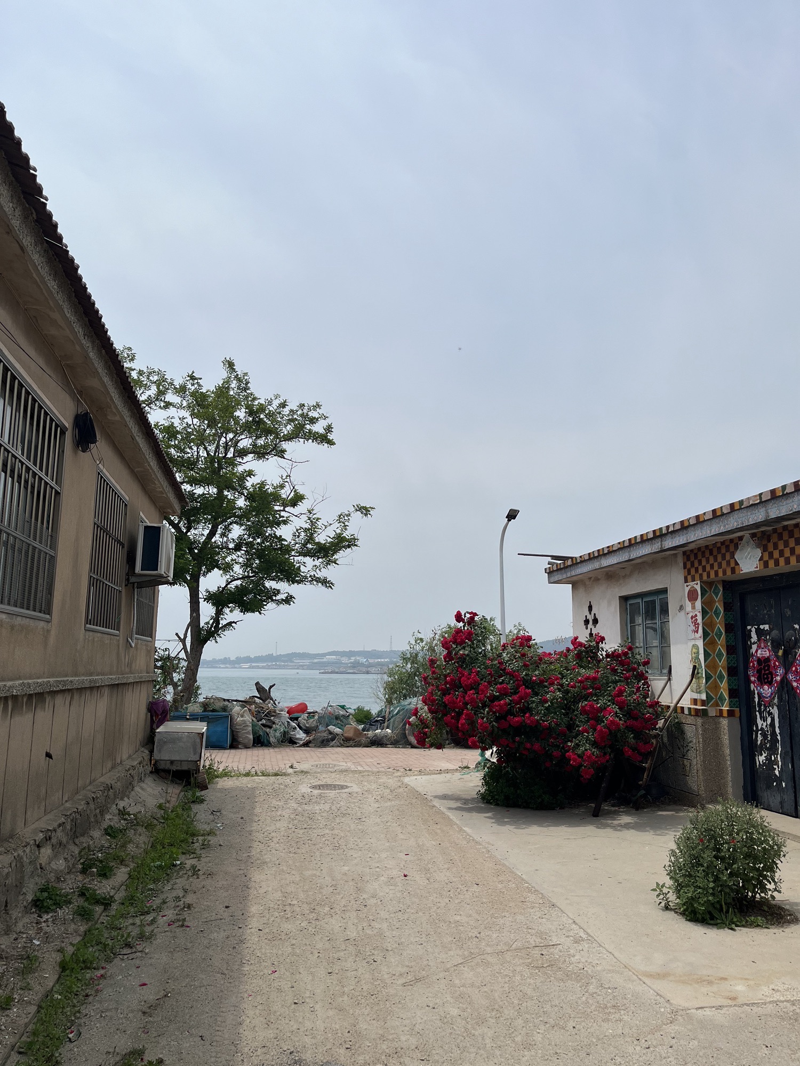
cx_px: 400
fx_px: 801
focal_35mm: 26
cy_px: 533
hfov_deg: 53.1
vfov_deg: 67.3
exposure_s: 1/9901
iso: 50
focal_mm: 5.1
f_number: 1.6
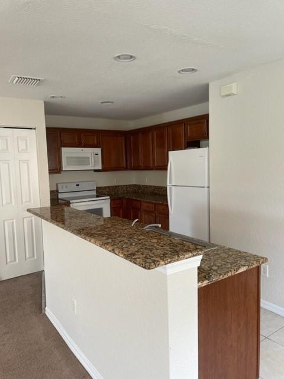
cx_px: 142
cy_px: 190
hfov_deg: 53.1
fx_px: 284
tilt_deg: -5.1
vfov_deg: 67.3
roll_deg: +2.2
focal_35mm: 26
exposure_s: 1/120
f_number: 1.6
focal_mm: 4.2
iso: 100
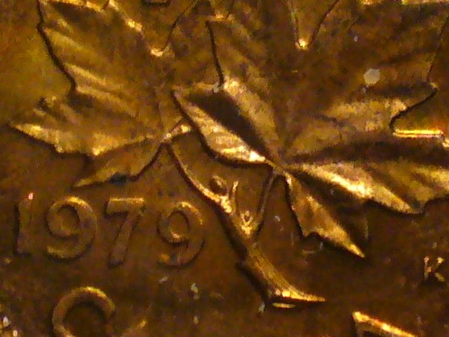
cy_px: 104
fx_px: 1142
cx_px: 248
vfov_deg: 16.7
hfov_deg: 22.2
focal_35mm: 88
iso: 200
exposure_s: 1/30
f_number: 2.8
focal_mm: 6.1
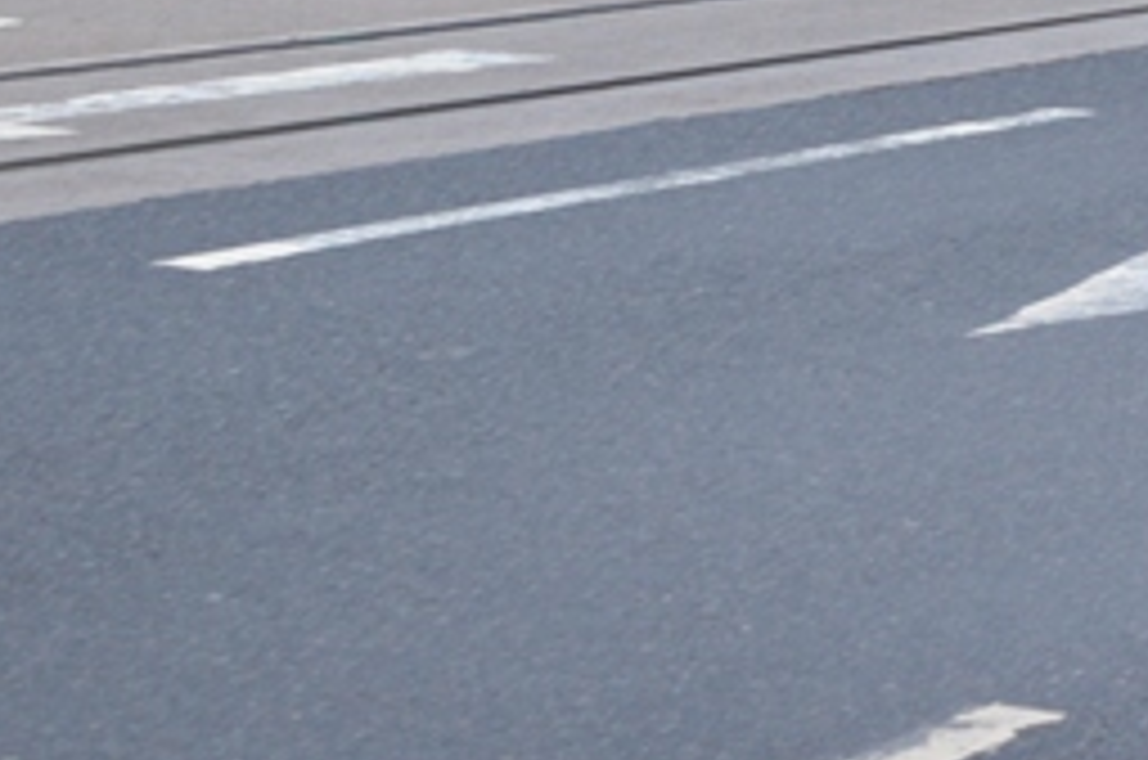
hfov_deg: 9.5
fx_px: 6525
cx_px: 2125
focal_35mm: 205
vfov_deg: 6.5
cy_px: -634
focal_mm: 34
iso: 280
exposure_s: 1/125
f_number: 5.6
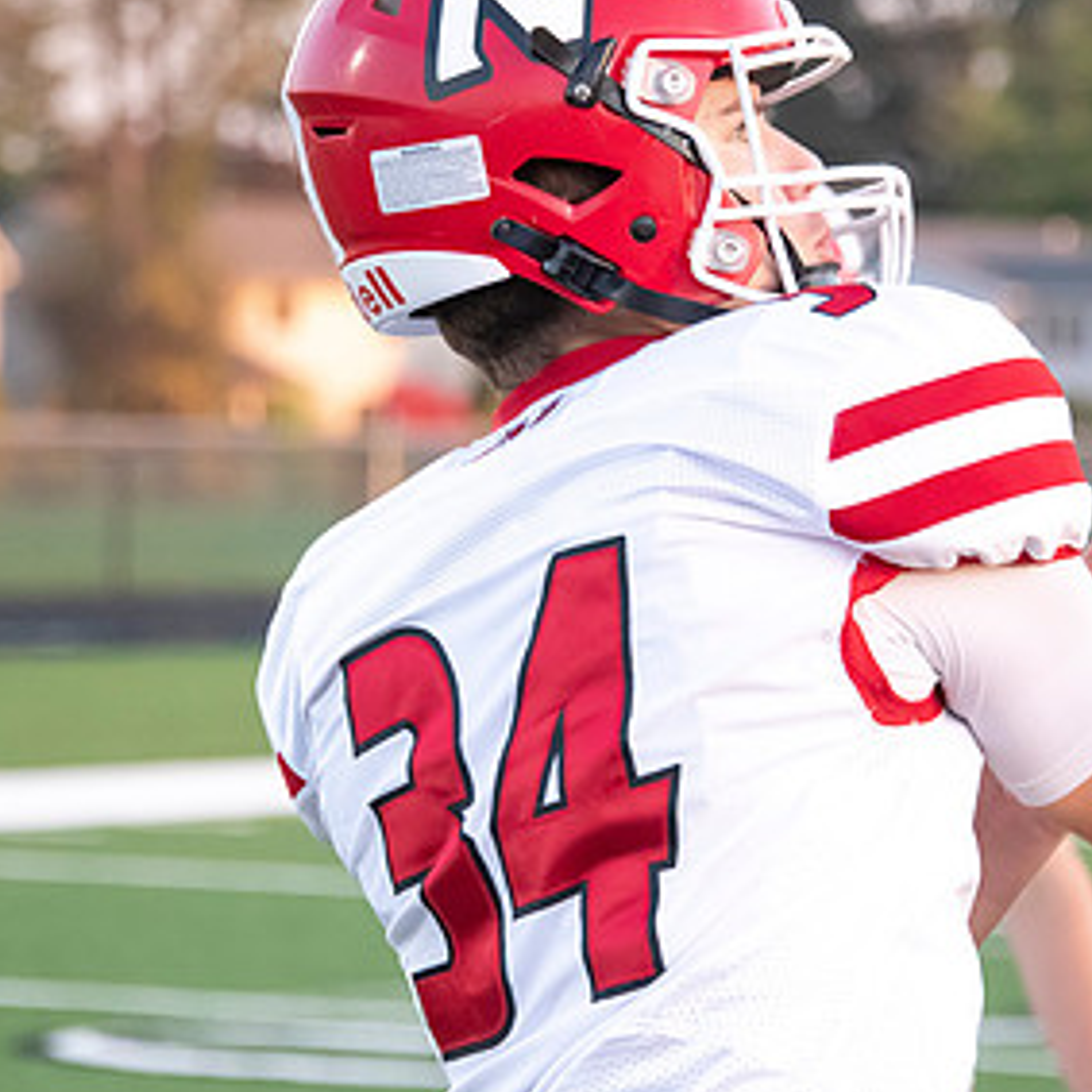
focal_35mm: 235
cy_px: 538
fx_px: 8387
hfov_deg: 7.4
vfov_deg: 7.4
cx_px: 583
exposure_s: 1/1250
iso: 4000
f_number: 5.6
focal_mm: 135
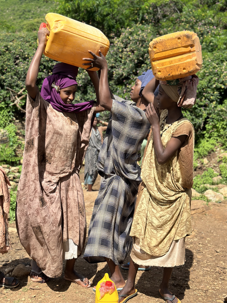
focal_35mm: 48
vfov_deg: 39.7
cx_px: 114
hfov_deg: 30.3
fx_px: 420
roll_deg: -3.2
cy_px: 152
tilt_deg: -13.9
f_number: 1.78
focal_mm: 6.86
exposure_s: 1/3257
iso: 100
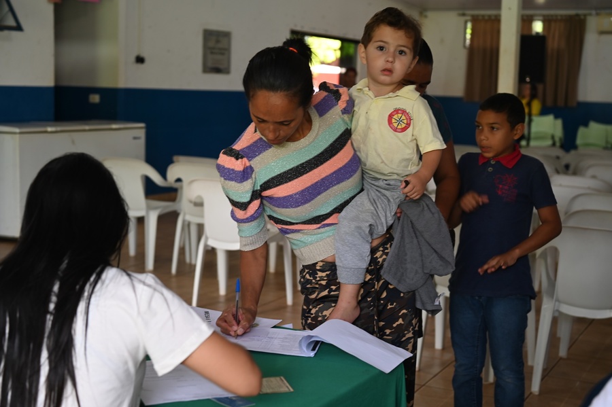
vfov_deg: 24.6
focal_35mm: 55
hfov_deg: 36.3
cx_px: 306
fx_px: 934
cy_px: 204
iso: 400
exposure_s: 1/60
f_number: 4
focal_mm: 55
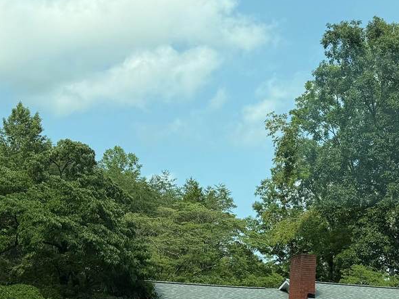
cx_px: 319
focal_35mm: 52
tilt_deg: +9.2
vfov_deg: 27.7
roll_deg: -2.6
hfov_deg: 35.6
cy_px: 222
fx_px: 599
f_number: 1.78
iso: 80
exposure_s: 1/3145
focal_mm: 6.76
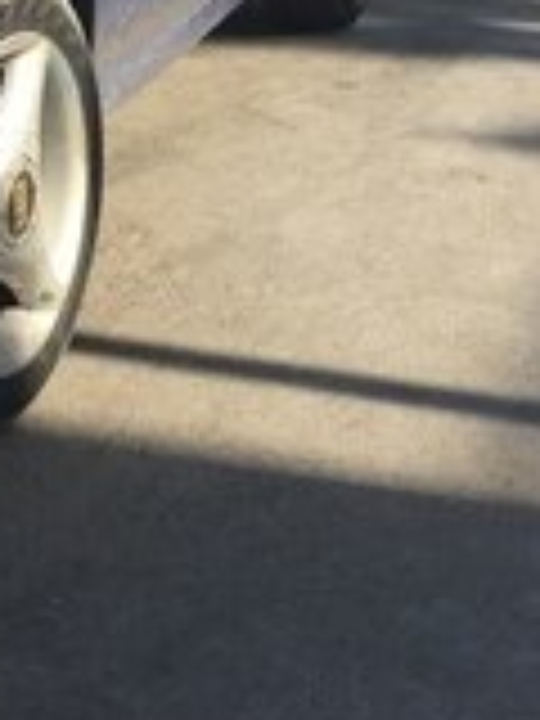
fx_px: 1872
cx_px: 18
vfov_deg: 20.5
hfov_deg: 16.1
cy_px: -122
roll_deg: -1.3
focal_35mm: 90
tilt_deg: -7.7
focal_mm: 4.15
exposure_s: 1/775
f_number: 2.2
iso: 32
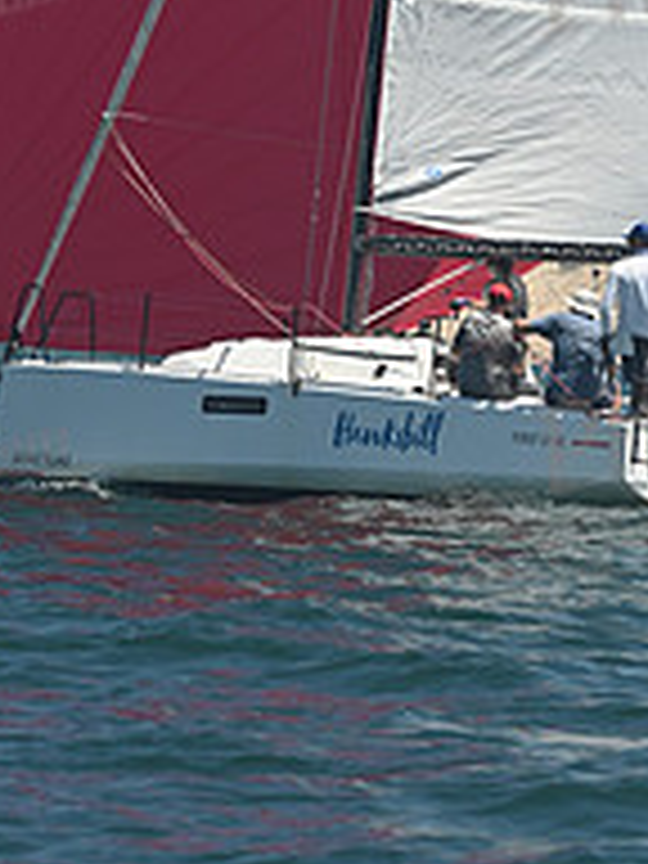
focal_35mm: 354
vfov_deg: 5.6
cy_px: -248
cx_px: 304
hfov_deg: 4.2
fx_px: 8836
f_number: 8
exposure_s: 1/1000
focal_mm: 122
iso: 320
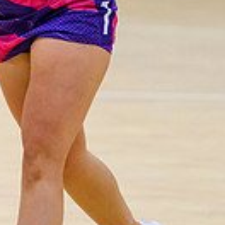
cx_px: -104
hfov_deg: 2.8
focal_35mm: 635
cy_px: 32
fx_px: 4670
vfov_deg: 2.8
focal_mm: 130
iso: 4000
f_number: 2.8
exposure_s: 1/1250
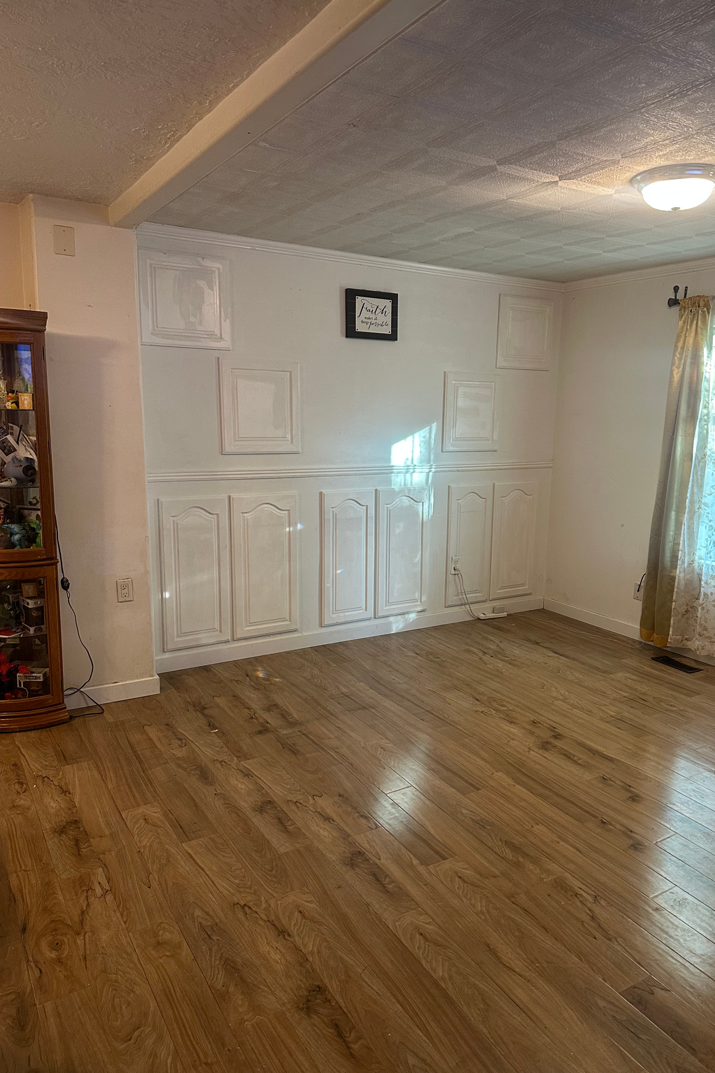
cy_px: 536
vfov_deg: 71.5
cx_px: 394
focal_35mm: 25
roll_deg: -1.8
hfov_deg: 51.2
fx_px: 745
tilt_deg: -9.8
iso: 250
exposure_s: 1/60
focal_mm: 6.86
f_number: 1.78
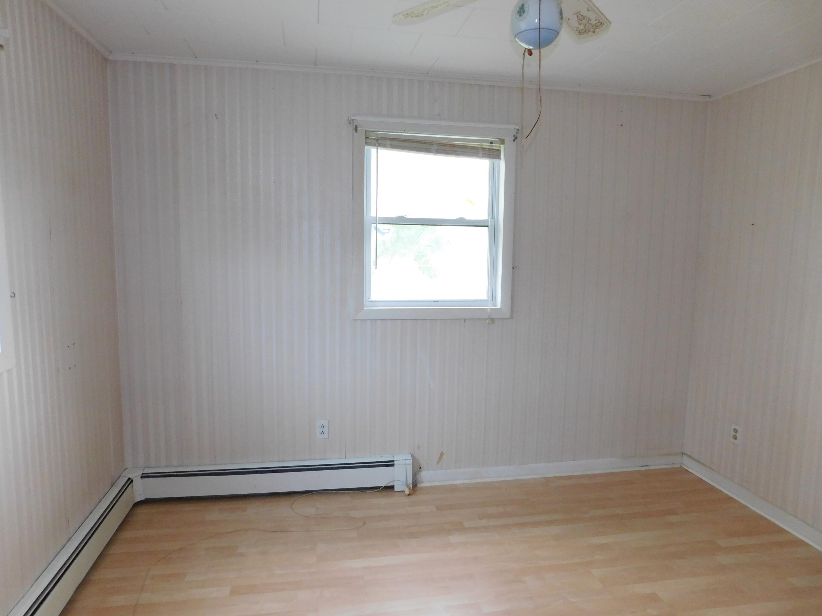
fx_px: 546
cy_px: 308
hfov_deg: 73.9
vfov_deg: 58.9
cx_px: 411
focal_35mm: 23
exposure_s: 1/30
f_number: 3
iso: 320
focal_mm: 4
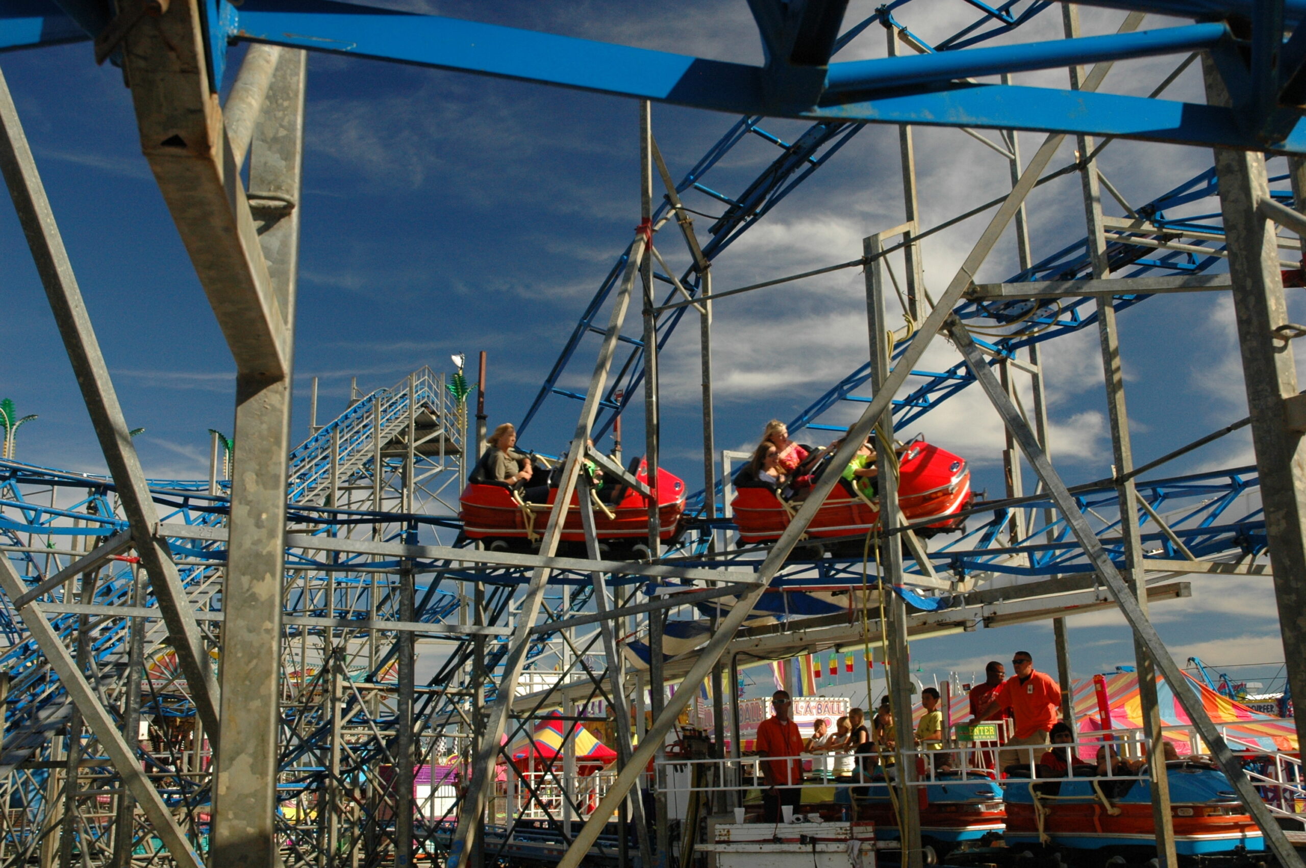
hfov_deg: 51.3
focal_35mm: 38
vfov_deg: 35.4
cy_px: 434
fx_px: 1359
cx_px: 653
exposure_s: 1/250
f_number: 8
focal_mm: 25
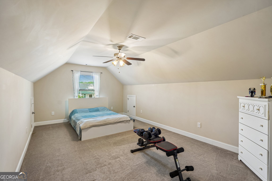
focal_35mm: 16
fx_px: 121
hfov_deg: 96.7
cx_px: 136
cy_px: 90
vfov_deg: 73.7
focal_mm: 16
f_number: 5
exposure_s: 1/2.5
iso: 50
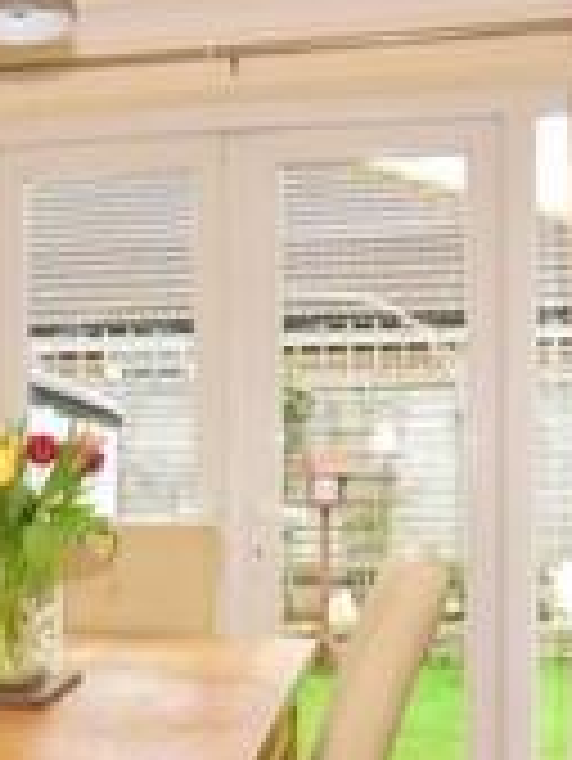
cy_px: 465
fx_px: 1232
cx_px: 23
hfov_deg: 25.1
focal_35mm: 56
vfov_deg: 34.2
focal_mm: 10
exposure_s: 1/125
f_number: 5.6
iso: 400
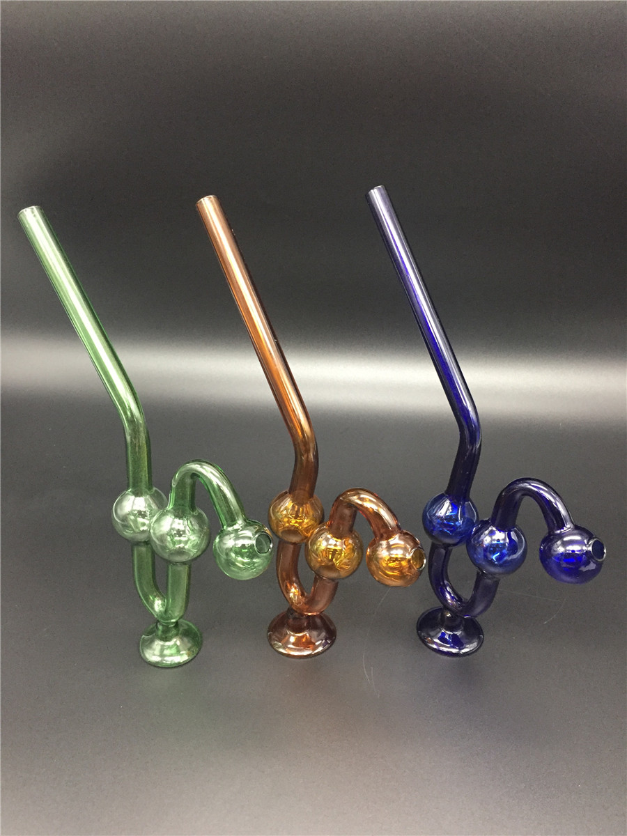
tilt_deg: -27.8
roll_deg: -0.2
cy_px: 418
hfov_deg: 48.2
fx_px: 700
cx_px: 314
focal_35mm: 29
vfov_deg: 61.7
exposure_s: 1/20
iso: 250
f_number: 2.2
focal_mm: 4.15
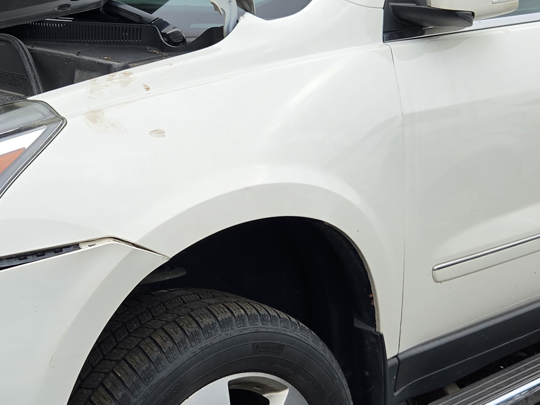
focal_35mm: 65
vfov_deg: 22.6
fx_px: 1014
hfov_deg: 29.6
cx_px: 179
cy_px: 205
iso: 80
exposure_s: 1/1714
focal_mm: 5.4
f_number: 1.8
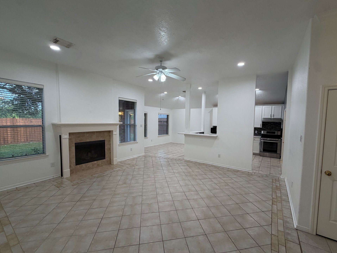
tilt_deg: -3.6
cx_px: 177
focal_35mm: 15
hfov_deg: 98.1
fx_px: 146
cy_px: 129
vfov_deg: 81.8
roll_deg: -1.0
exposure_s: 1/120
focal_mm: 2.22
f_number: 2.2
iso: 160
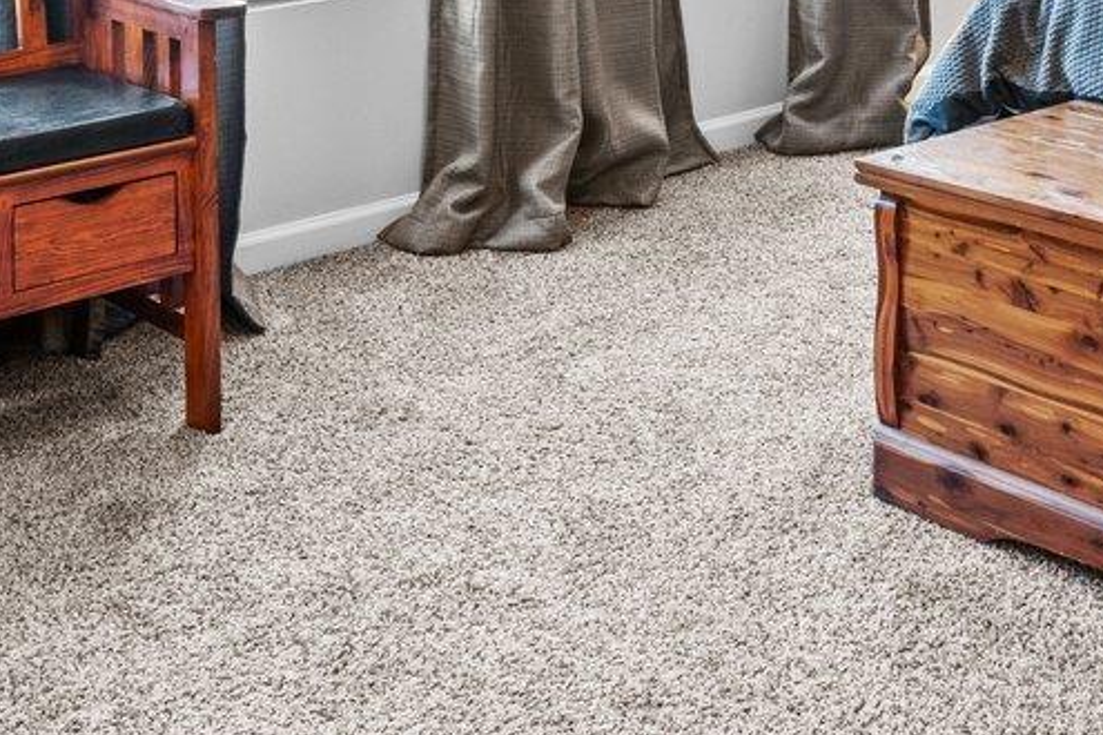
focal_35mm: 62
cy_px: -355
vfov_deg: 19.3
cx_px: 778
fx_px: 1899
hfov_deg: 32.0
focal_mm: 15
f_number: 6.3
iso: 400
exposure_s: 1/3
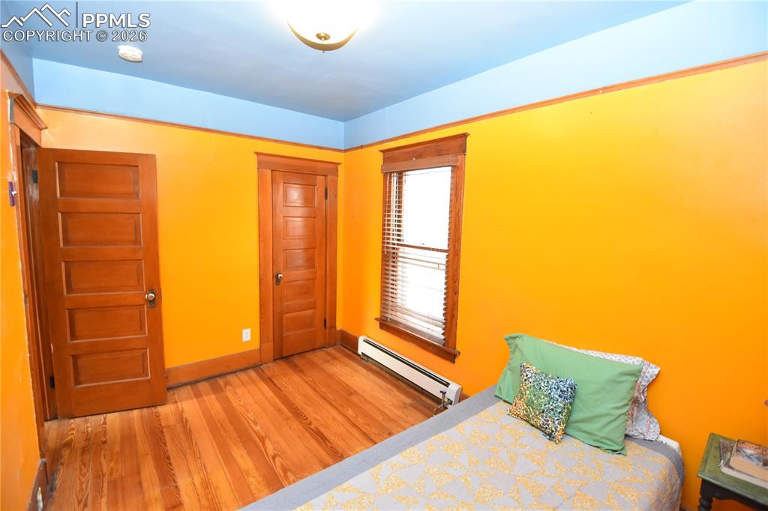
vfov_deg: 77.3
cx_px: 384
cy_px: 256
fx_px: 320
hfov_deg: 100.4
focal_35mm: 15
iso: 1400
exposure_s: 1/125
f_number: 3.5
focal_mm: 10
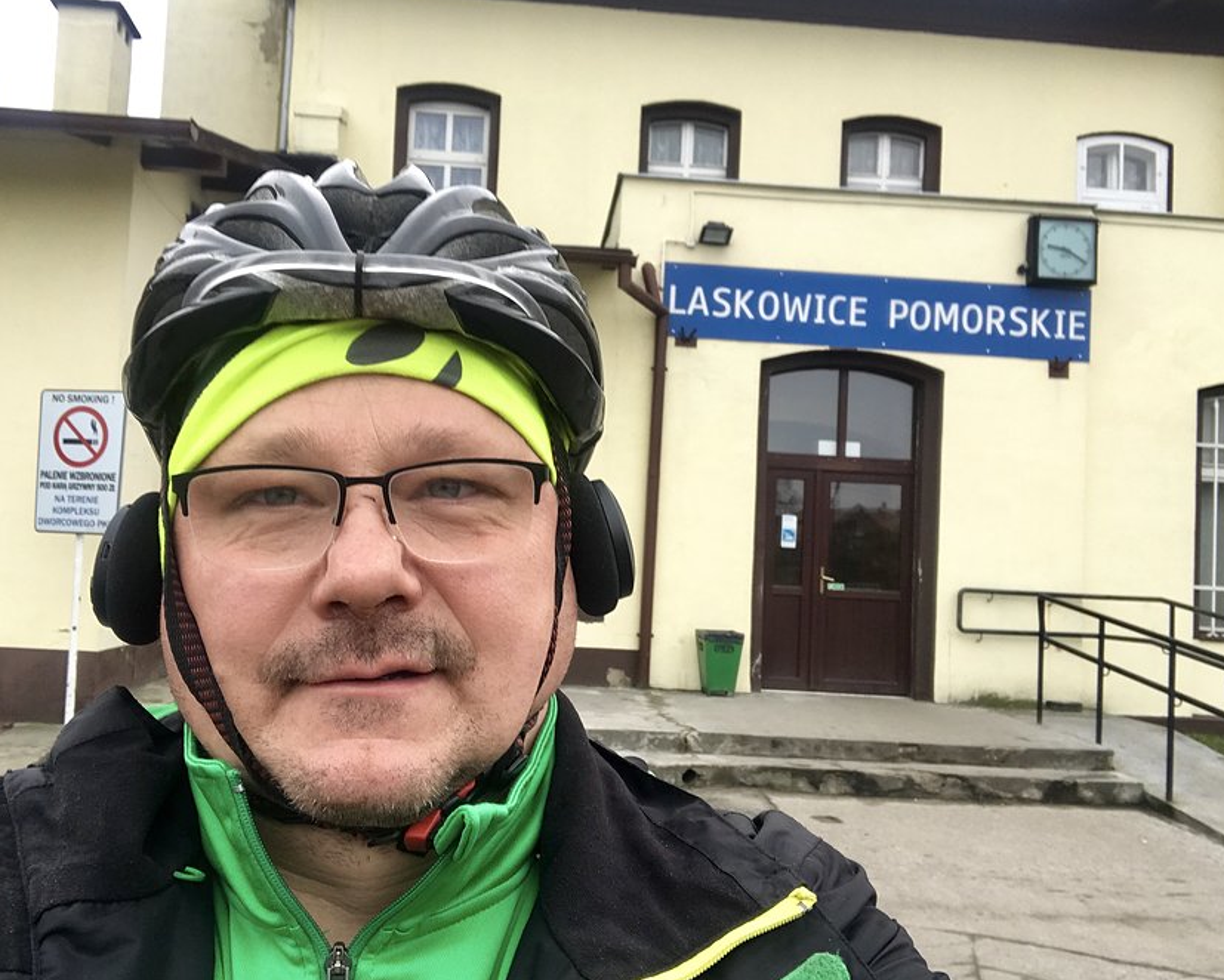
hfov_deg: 52.8
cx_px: 583
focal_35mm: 34
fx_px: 1232
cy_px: 489
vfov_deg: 43.4
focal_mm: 2.87
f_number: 2.2
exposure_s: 1/100
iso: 25
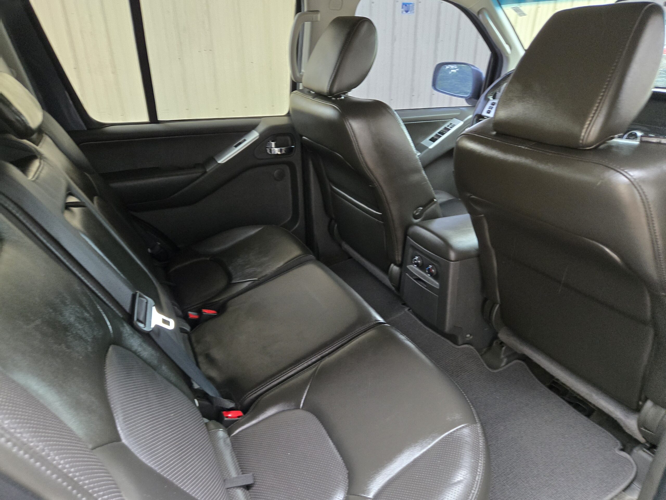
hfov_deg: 73.9
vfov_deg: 58.9
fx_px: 443
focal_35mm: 23
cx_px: 333
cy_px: 250
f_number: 1.8
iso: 1000
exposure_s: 1/120
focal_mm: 5.4
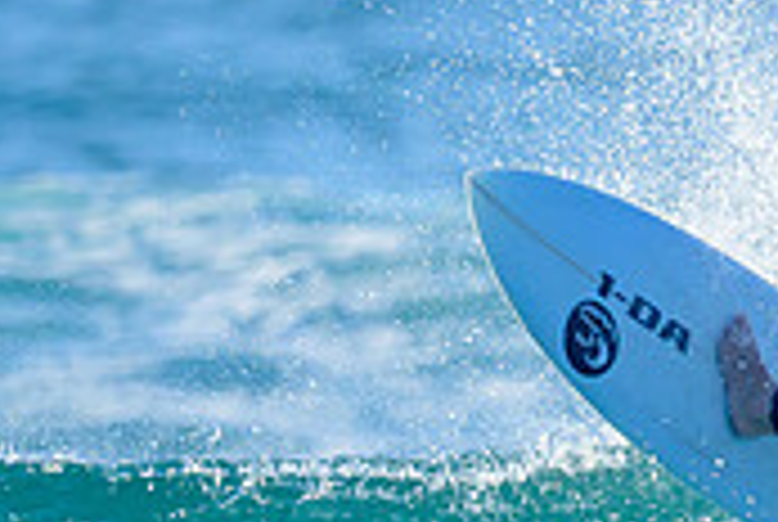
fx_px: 79513
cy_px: 634
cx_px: 924
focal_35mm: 3673
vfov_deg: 0.4
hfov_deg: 0.6
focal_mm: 800
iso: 450
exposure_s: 1/2000
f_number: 6.3
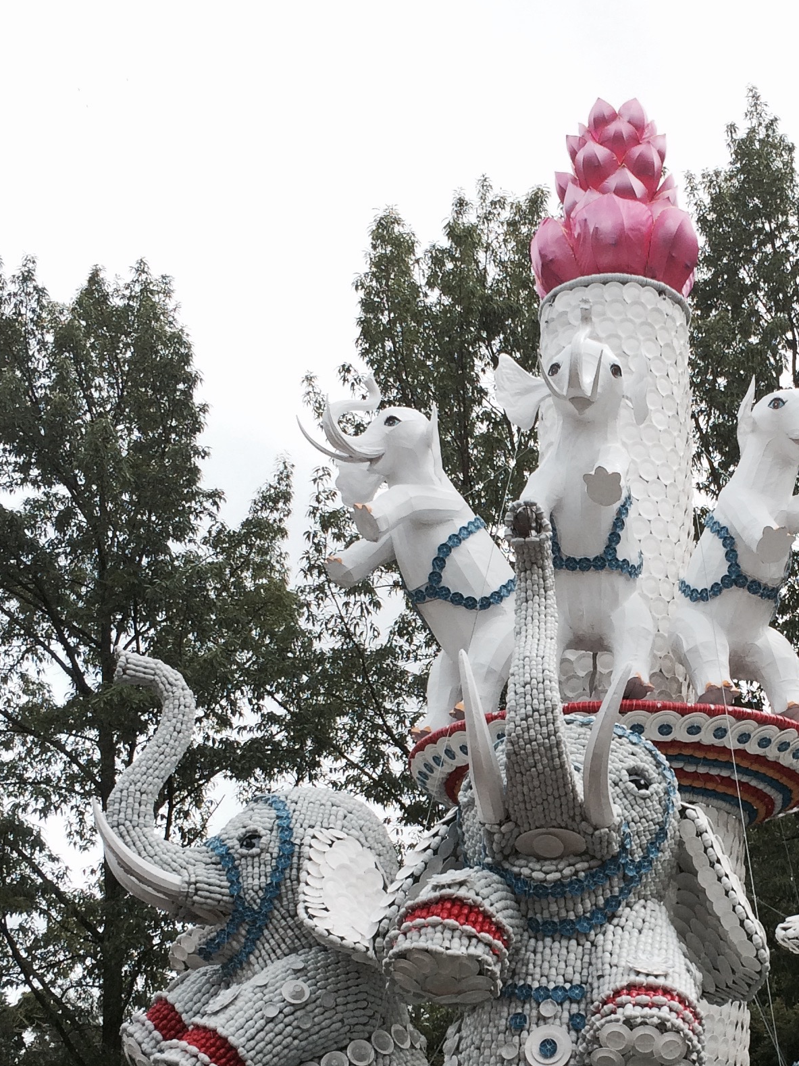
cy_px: 773
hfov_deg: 23.9
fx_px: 1847
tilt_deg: +12.5
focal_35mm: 60
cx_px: 681
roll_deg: +2.9
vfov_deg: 31.7
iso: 32
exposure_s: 1/1520
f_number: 2.2
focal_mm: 4.15
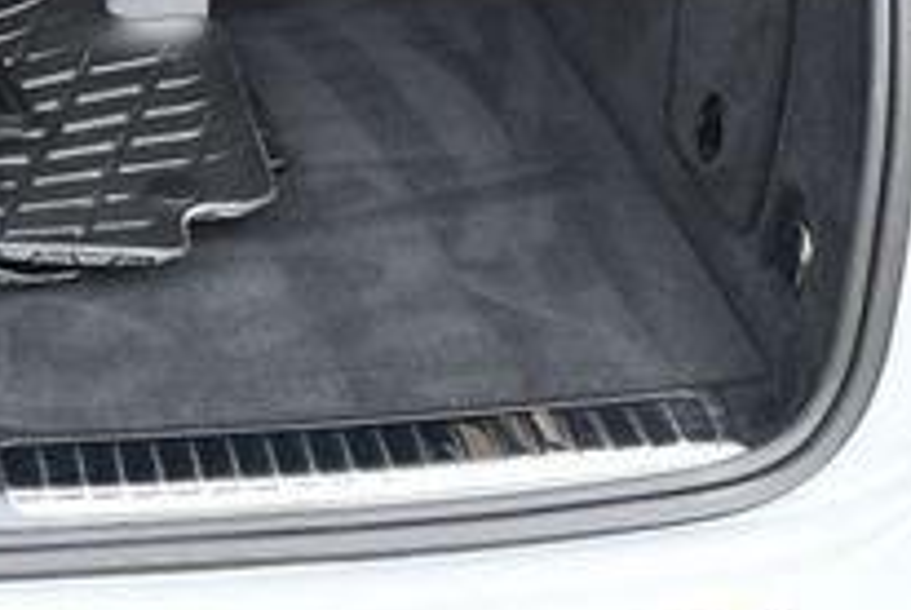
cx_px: -190
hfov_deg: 17.4
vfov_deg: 11.8
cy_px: -248
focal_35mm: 112
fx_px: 2838
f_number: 5
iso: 400
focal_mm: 18
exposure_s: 1/250
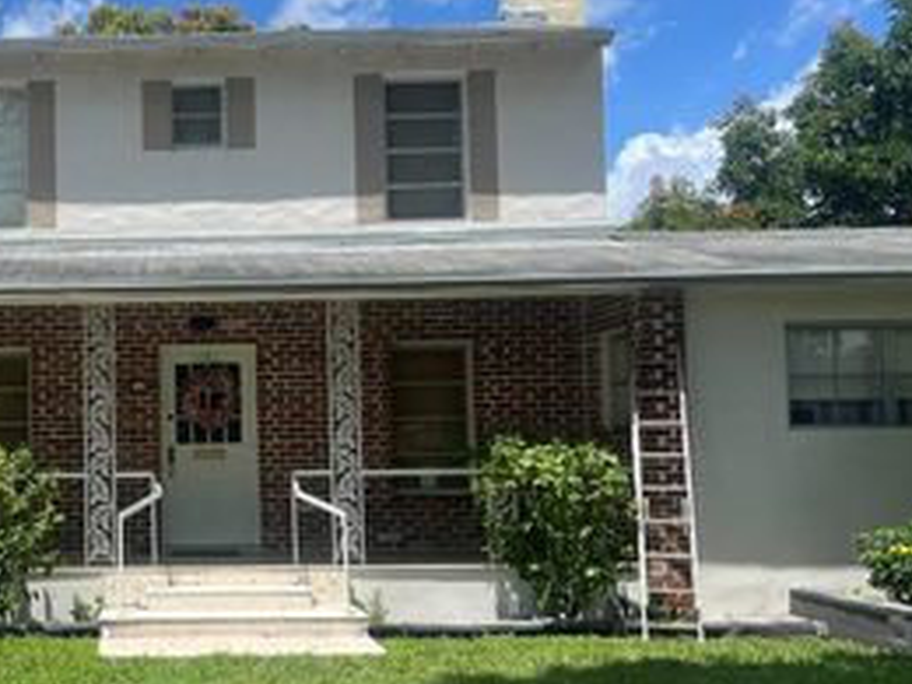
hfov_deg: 36.3
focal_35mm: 50
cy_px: 370
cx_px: 123
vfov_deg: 29.1
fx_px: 1317
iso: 50
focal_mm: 5.1
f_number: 1.6
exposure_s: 1/3311
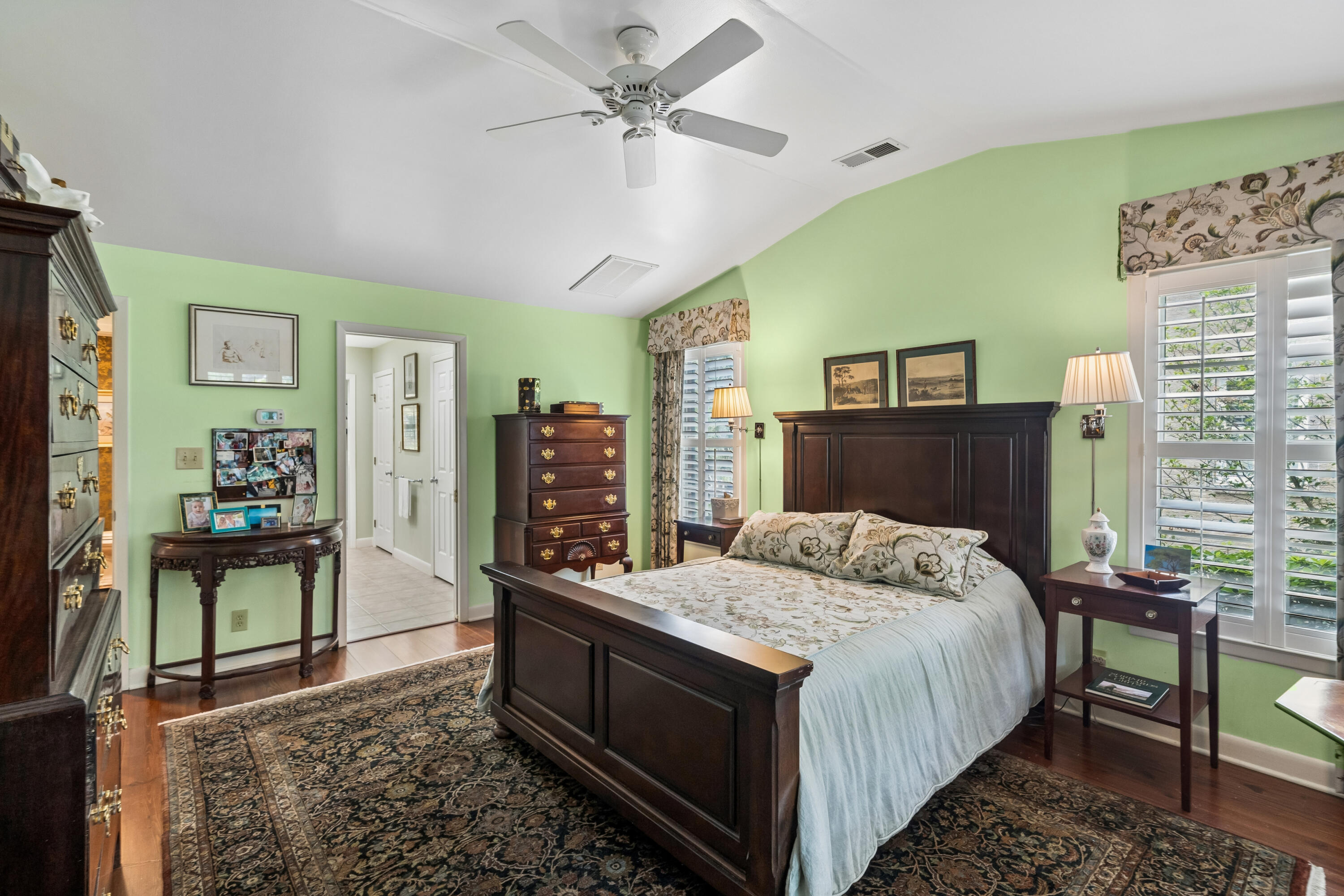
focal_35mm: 16
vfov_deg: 73.7
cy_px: 448
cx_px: 672
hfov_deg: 96.7
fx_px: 597
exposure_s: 1/8
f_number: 8
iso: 500
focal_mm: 16
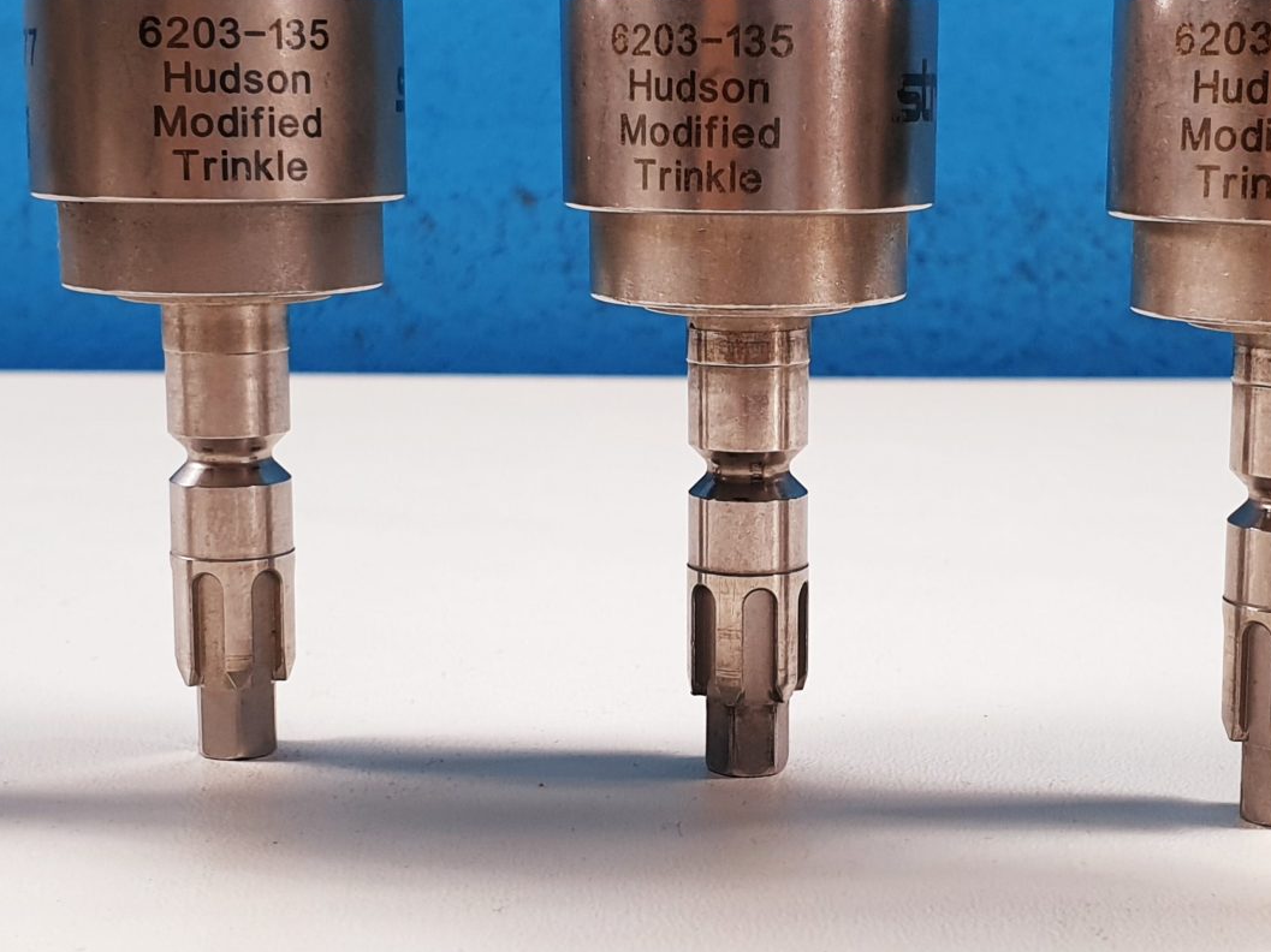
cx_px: 768
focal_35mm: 63
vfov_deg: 23.3
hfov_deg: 30.6
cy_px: 474
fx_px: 2312
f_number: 2.4
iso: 80
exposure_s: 1/50
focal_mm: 4.3
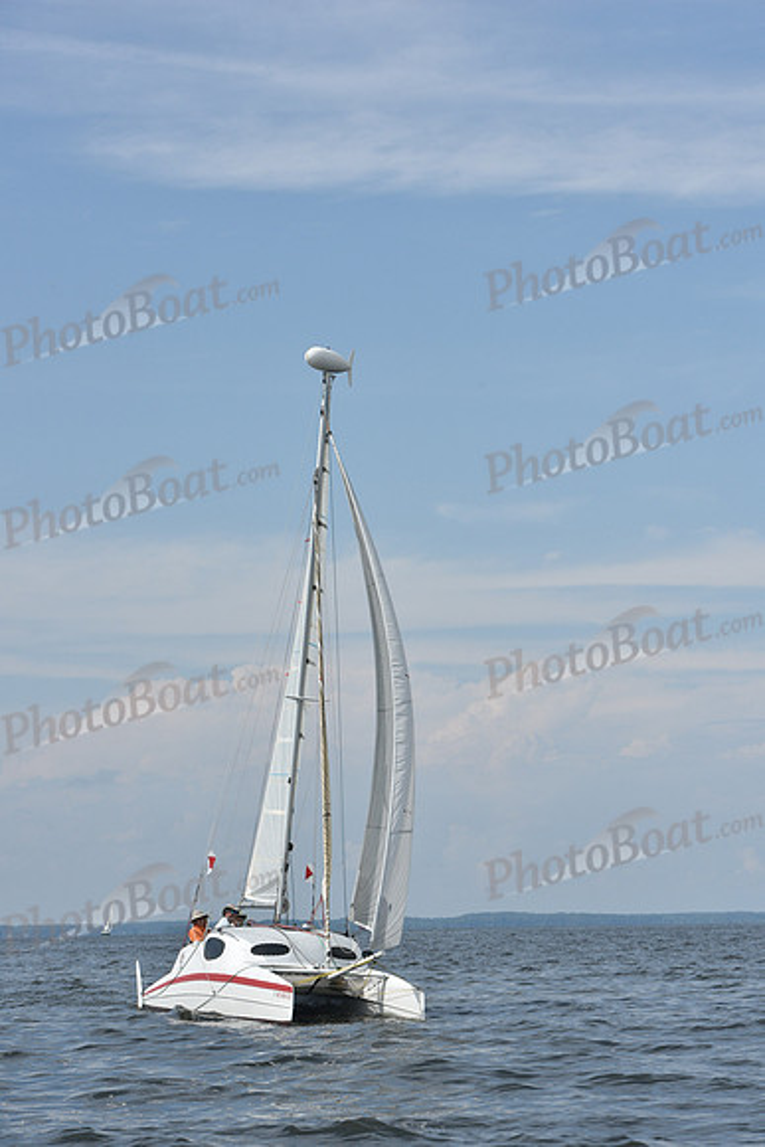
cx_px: 382
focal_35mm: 102
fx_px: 3249
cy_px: 574
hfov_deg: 13.4
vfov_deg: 20.0
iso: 320
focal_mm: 102
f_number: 10
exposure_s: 1/1250
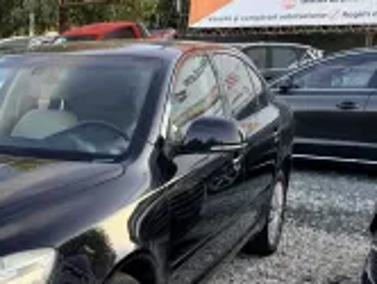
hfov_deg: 32.9
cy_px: 211
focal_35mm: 52
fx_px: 567
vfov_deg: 27.7
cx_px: -23
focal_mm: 6.76
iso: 80
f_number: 1.78
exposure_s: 1/174
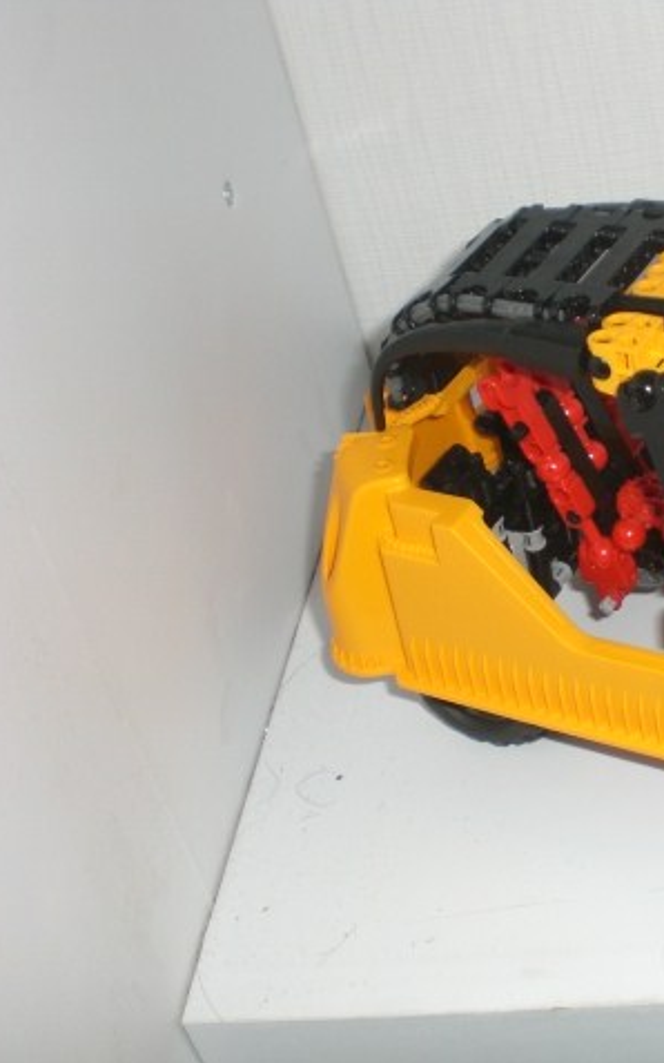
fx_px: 1564
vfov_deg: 37.5
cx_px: 702
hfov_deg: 22.8
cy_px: 530
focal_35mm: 54
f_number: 3.1
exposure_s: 1/60
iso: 100
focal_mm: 6.3
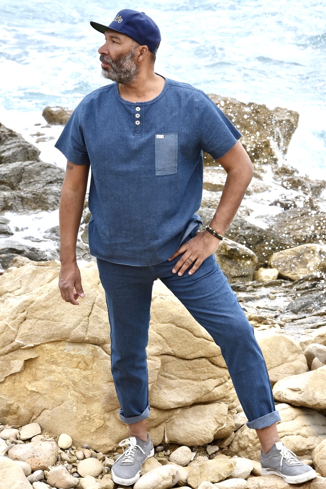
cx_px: 163
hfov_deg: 12.2
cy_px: 244
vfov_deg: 18.2
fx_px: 1528
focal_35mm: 112
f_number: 8
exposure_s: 1/1000
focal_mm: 75
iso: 640
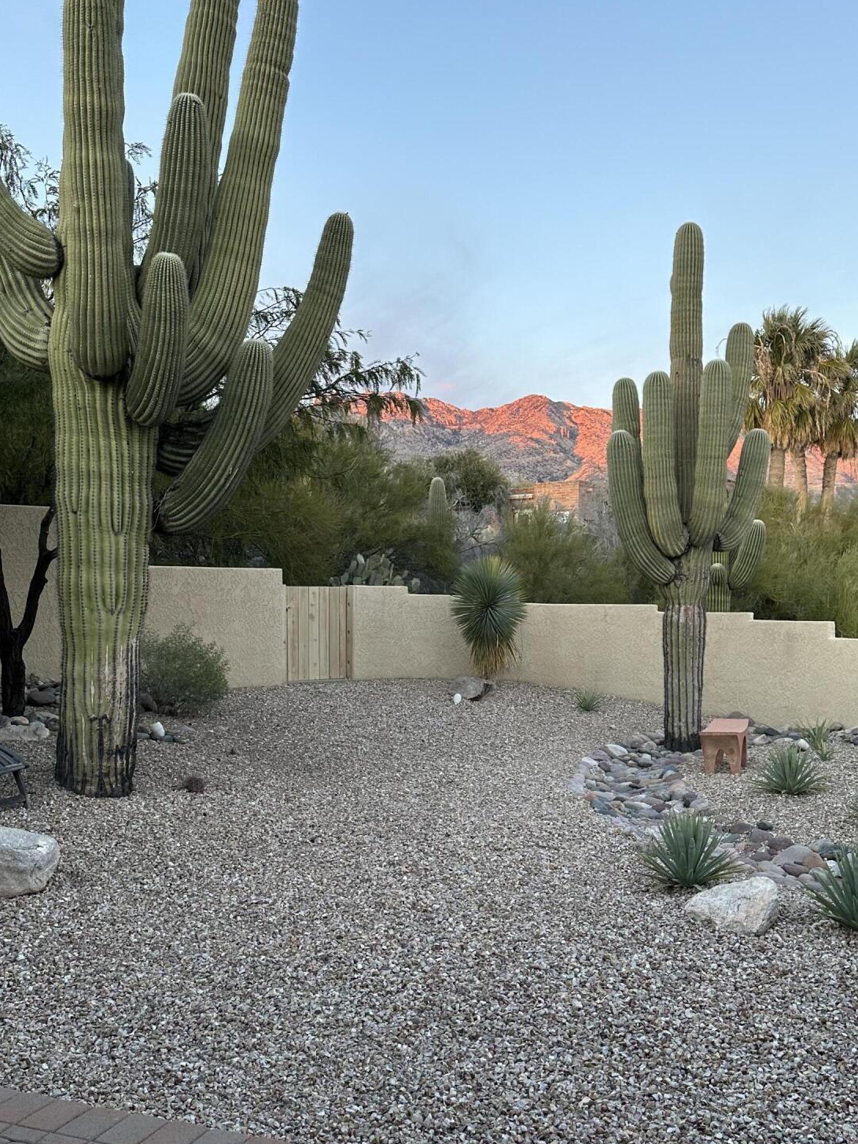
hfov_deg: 42.9
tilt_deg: -0.7
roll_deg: +0.7
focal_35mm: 33
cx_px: 455
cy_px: 593
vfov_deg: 55.3
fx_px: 1091
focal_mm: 6.86
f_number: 1.78
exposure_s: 1/121
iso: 100
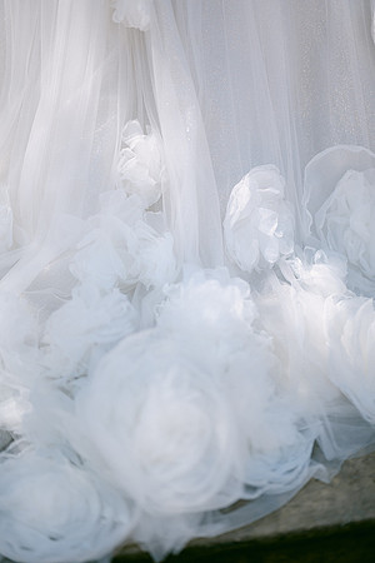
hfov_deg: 13.0
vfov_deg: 19.5
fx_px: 1640
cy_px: 282
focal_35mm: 105
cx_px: 188
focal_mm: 105
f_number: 1.4
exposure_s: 1/800
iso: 64
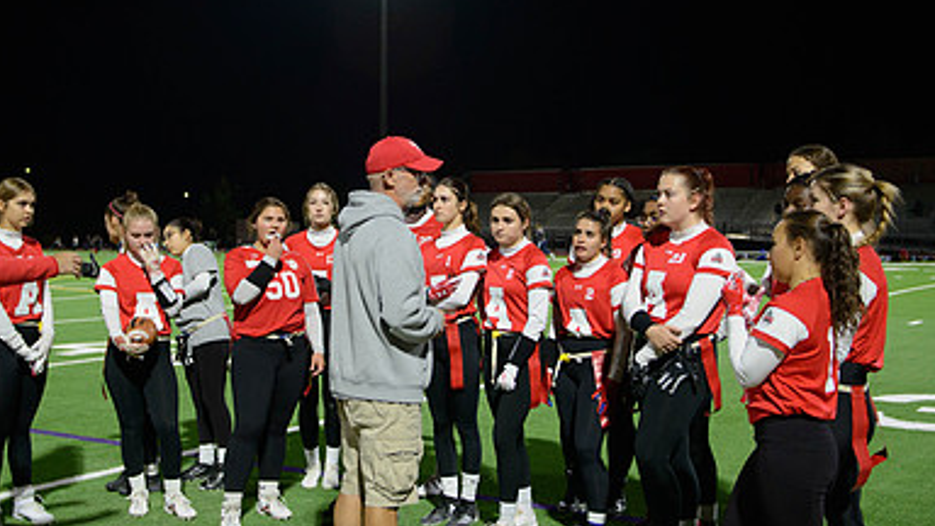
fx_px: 1215
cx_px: 402
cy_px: 225
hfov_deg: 42.0
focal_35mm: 49
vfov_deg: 24.4
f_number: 2.8
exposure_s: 1/320
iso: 1800
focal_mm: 31
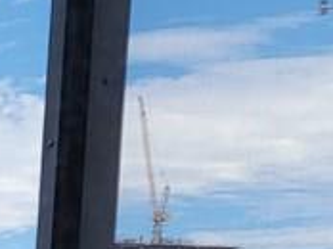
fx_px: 1700
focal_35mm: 177
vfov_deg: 7.8
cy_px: 565
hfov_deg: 9.6
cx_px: -521
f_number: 1.8
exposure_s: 1/455
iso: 16
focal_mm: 6.7
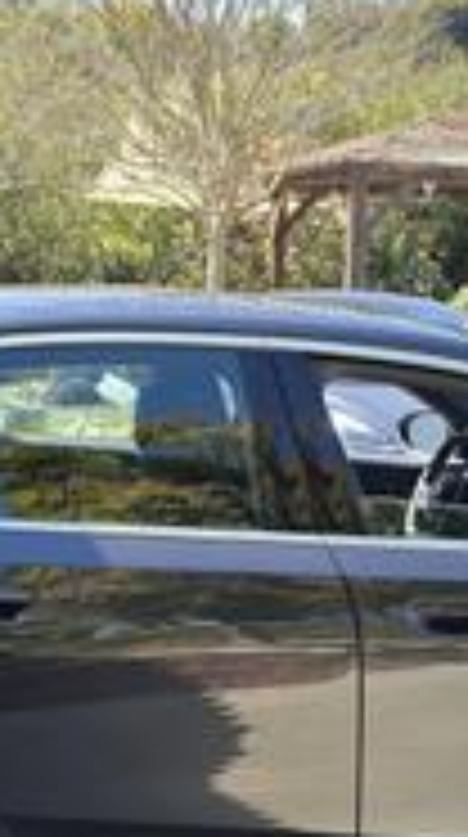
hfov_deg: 17.6
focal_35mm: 68
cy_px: 698
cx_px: 256
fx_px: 1507
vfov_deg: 30.1
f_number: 1.7
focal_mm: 6.3
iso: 12
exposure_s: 1/318
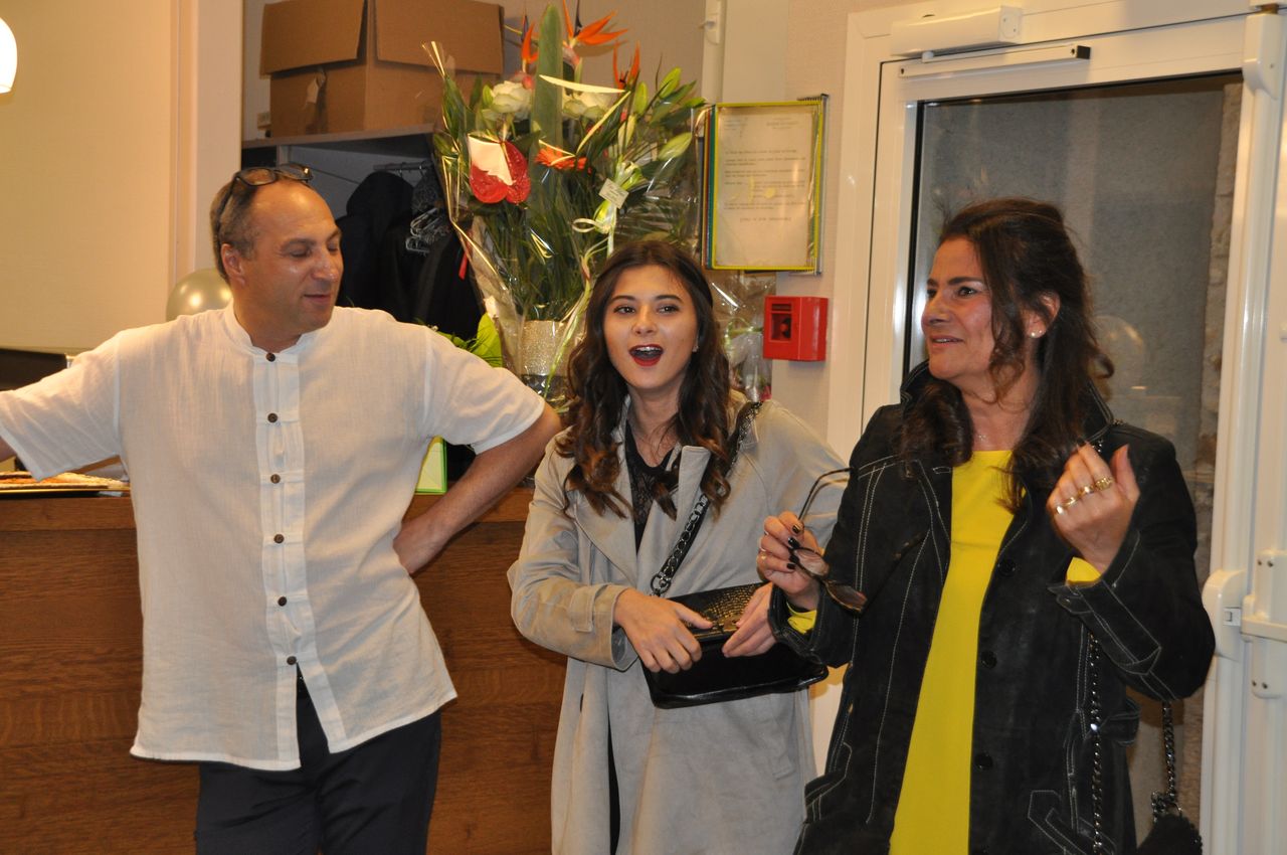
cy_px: 428
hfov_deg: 33.4
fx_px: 2142
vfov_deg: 22.6
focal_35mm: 60
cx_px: 644
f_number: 4.8
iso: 800
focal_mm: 40
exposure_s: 1/60
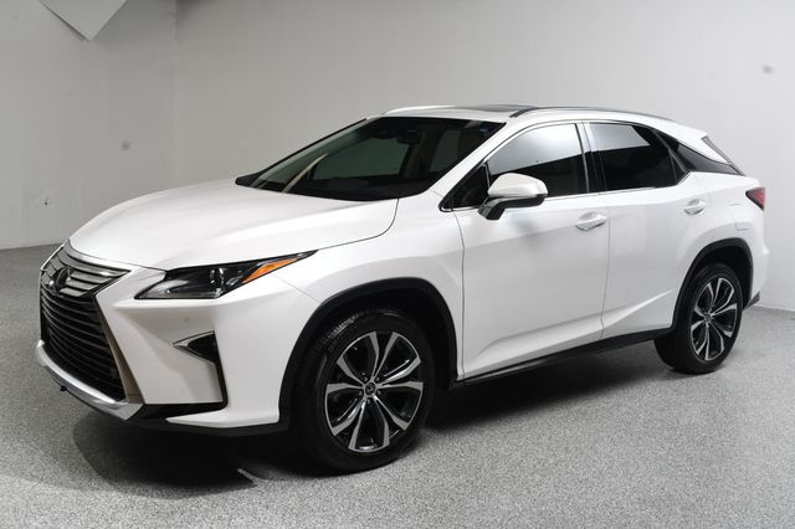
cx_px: 398
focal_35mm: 36
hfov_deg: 53.2
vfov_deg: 36.8
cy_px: 264
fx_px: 795
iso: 100
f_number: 11
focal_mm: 24
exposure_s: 1/160
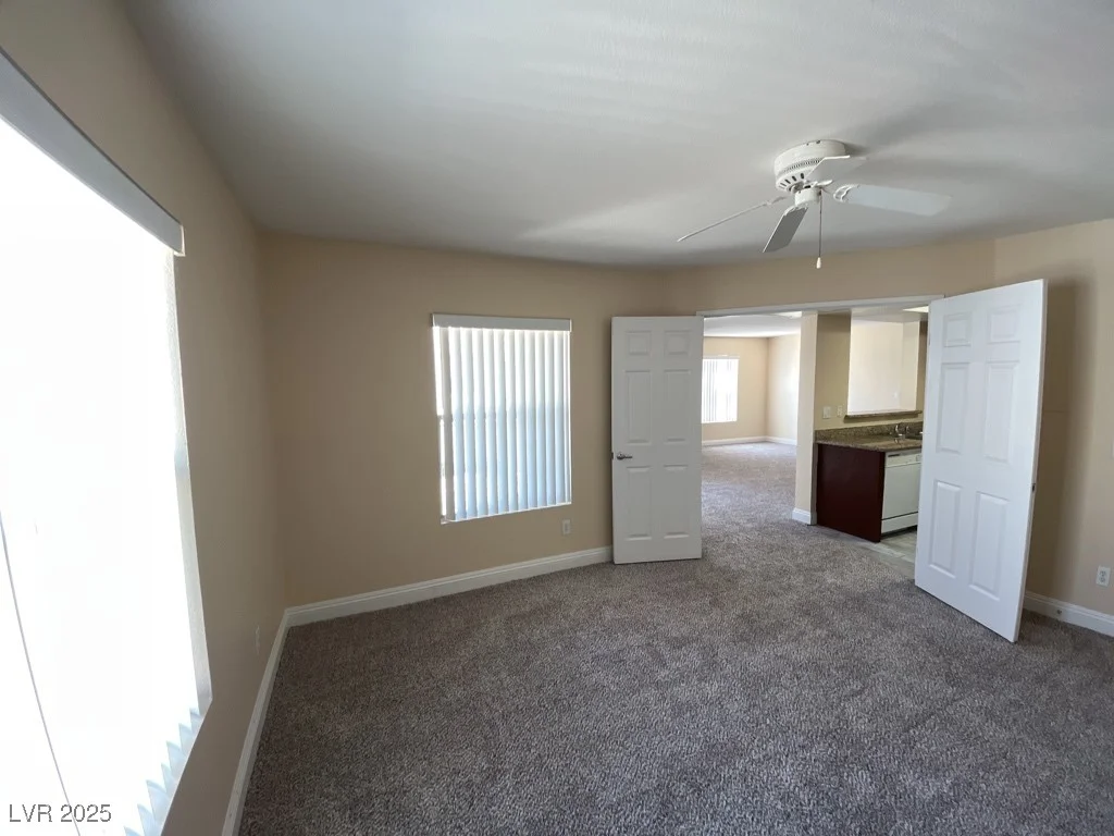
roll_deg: +0.9
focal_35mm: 13
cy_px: 418
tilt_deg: -4.9
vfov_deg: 89.9
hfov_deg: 106.2
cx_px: 557
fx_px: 418
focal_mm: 1.54
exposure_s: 1/40
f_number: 2.4
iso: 50
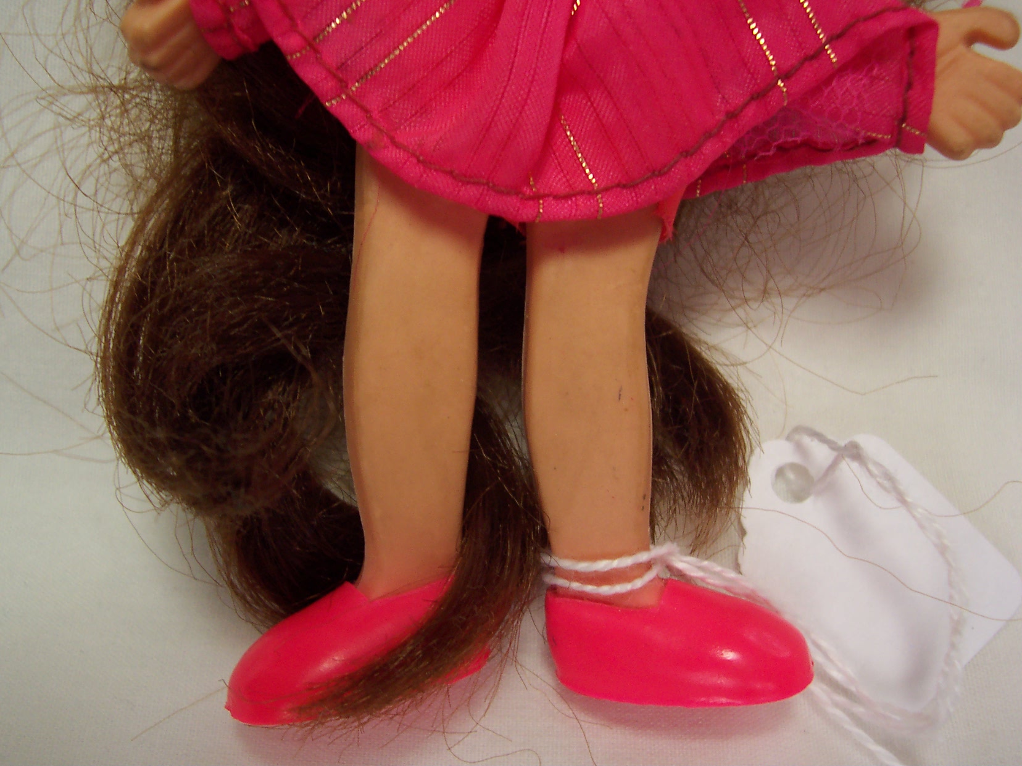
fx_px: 1092
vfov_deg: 38.7
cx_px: 511
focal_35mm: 37
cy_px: 383
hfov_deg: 50.1
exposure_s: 1/45
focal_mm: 5.6
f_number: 2.8
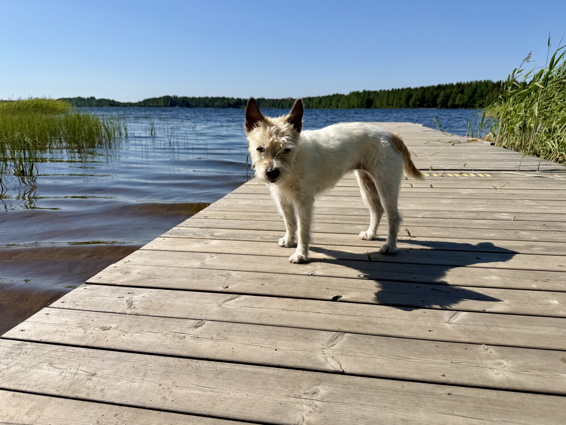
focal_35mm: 24
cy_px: 212
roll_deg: +2.1
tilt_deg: -13.4
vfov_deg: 56.8
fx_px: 392
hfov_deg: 71.6
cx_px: 283
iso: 80
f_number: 1.78
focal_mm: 6.76
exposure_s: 1/8130
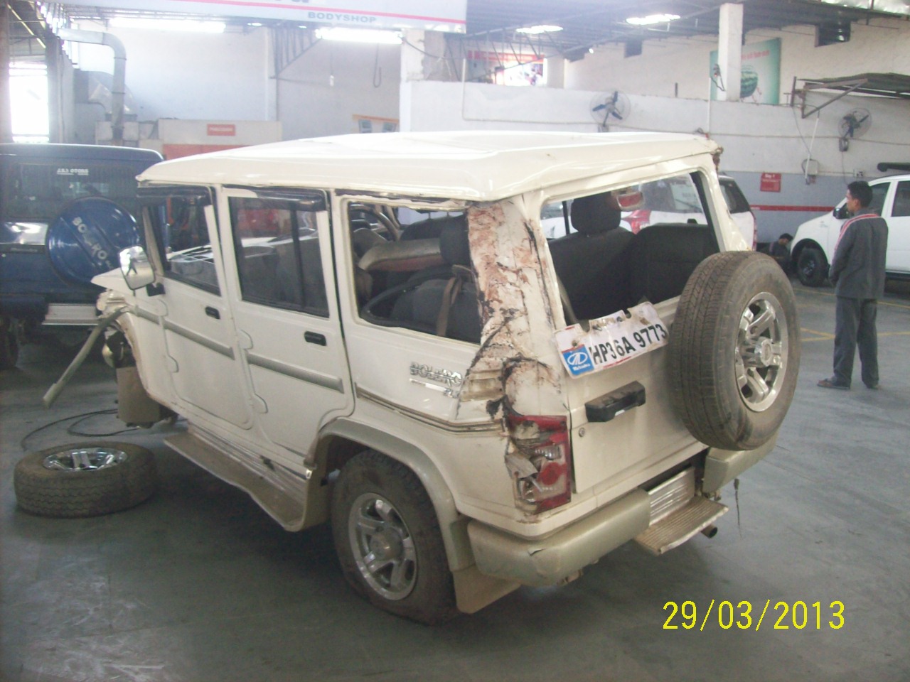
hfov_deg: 51.4
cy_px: 341
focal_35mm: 36
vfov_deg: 39.7
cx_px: 455
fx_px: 946
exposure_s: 1/64
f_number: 2.7
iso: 200
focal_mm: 6
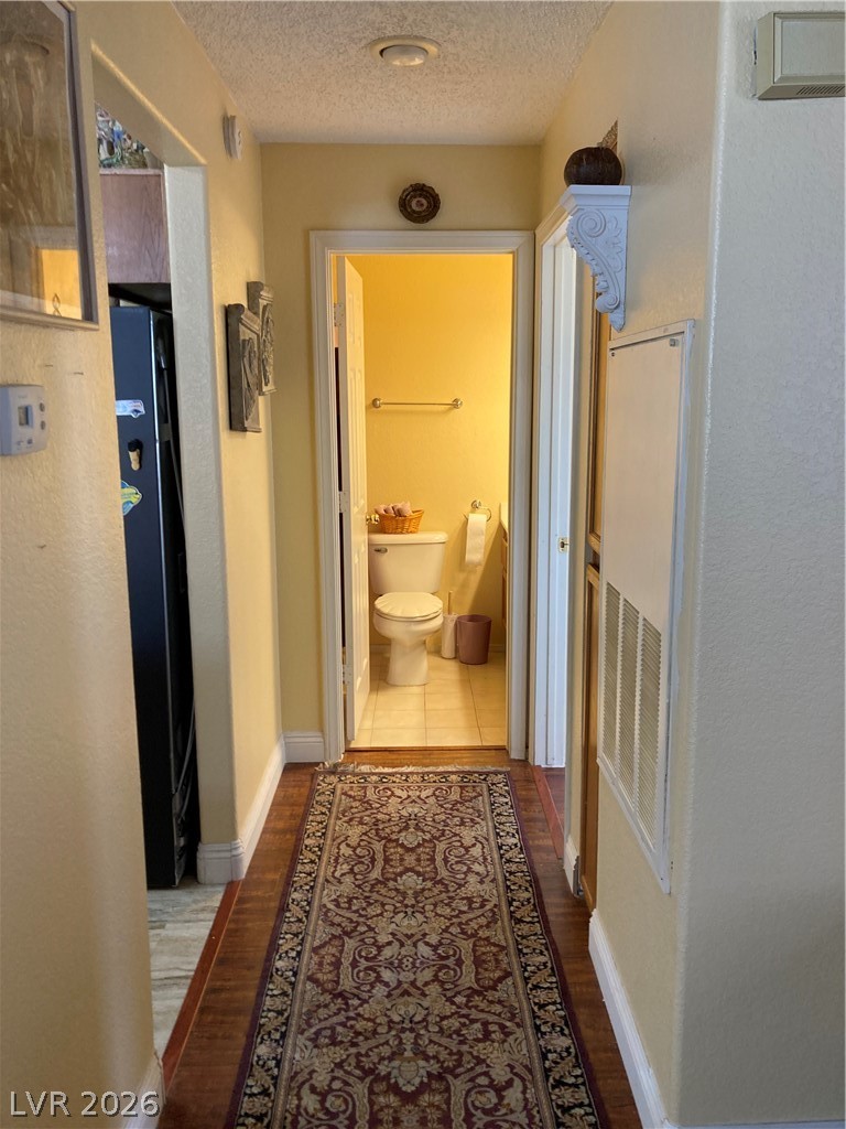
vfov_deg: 63.4
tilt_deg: -7.8
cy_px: 564
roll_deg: -0.5
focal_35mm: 28
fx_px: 912
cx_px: 423
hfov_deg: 49.7
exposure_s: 1/60
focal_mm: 3.99
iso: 80
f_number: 1.8
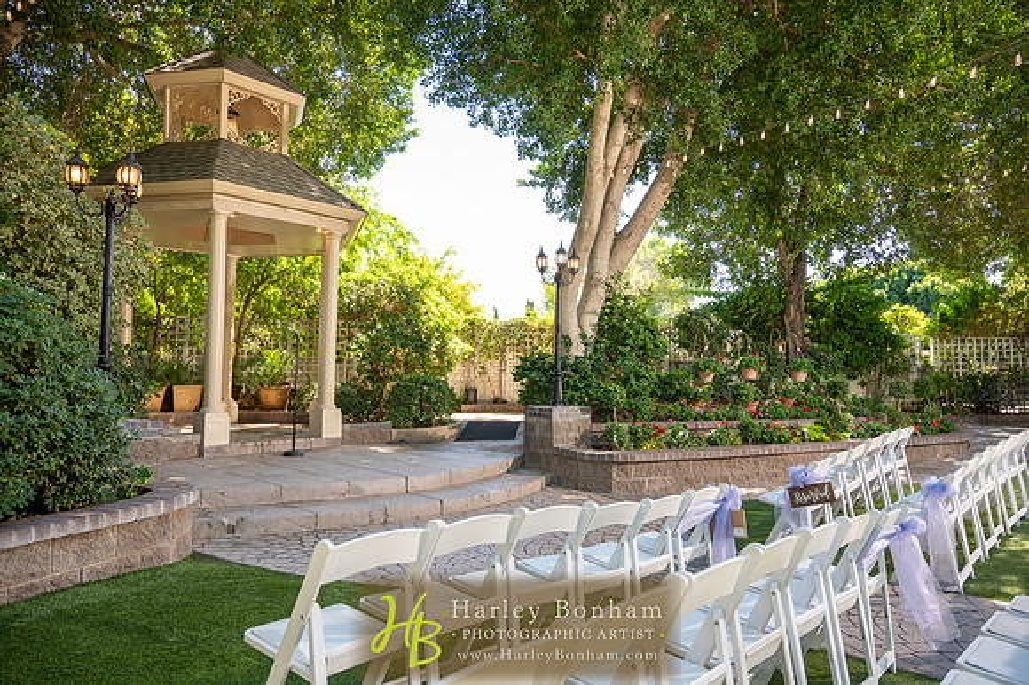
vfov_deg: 53.1
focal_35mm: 24
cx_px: 514
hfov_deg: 73.8
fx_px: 686
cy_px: 342
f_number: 4
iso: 100
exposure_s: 1/100
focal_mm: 24
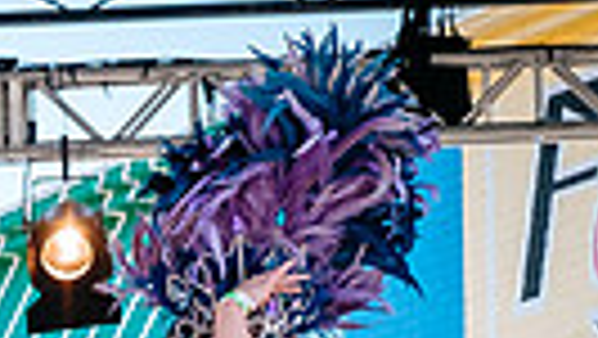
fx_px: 4792
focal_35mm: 302
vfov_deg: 4.0
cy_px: 420
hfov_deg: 7.0
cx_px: -416
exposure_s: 1/2000
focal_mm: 38.8
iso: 200
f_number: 2.8
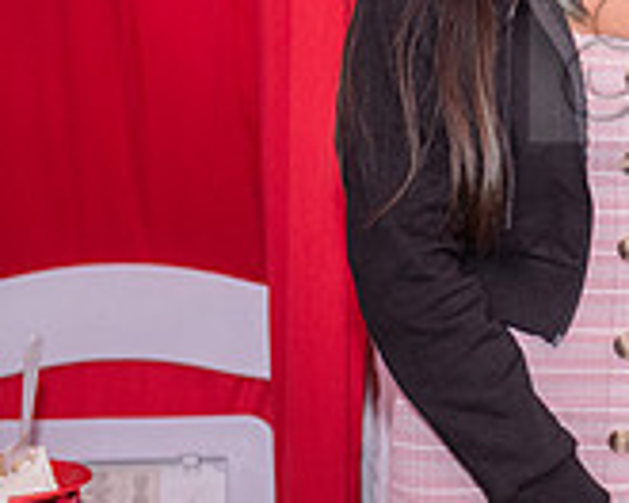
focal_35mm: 185
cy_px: 51
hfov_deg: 10.2
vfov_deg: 8.3
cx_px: 862
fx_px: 3444
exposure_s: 1/160
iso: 800
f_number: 3.2
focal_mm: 56
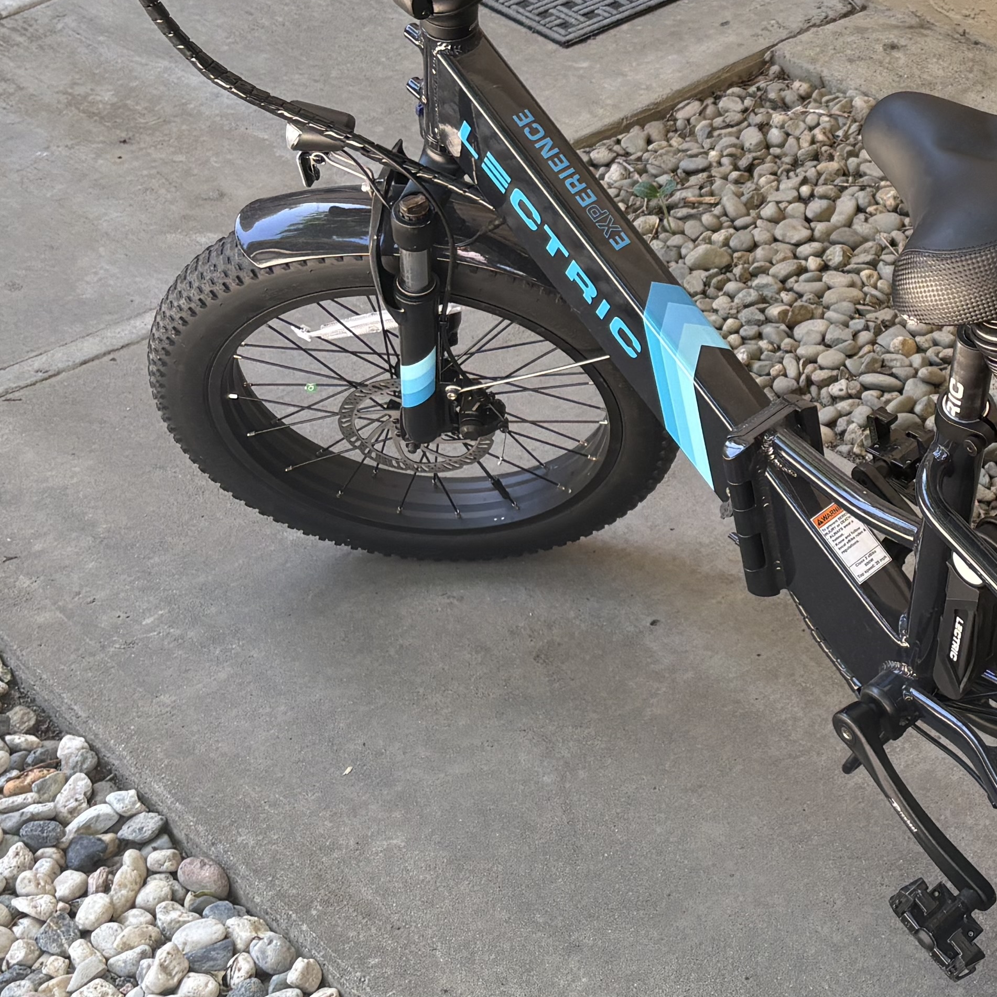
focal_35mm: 69
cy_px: 338
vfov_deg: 24.9
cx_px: 927
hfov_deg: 24.2
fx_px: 2248
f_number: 1.6
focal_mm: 5.96
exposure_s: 1/121
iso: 50
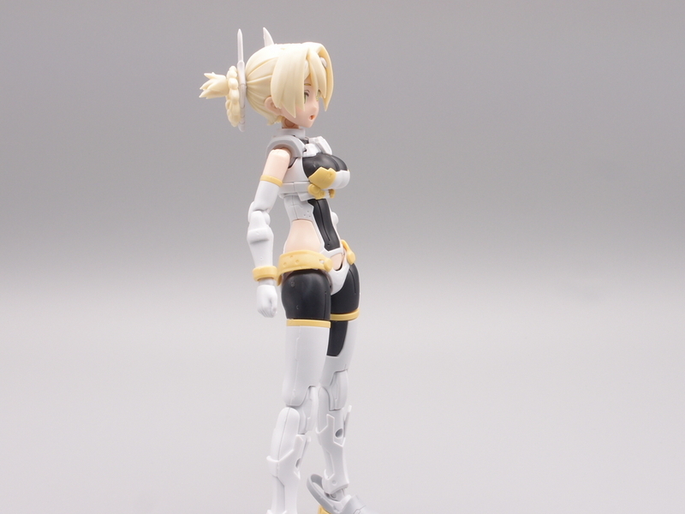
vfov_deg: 26.6
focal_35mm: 55
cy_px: 257
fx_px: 1088
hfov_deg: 34.9
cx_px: 342
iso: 100
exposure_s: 1/8
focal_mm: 11.84
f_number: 8
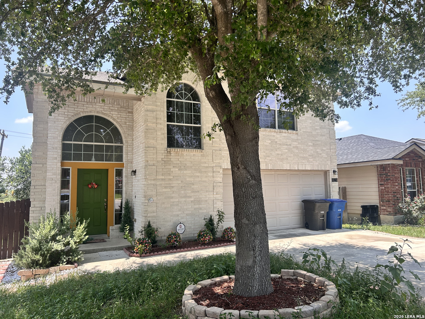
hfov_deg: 67.3
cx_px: 212
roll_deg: +1.8
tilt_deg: +6.1
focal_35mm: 26
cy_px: 160
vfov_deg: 53.1
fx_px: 319
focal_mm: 5.7
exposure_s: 1/1124
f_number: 1.5
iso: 50
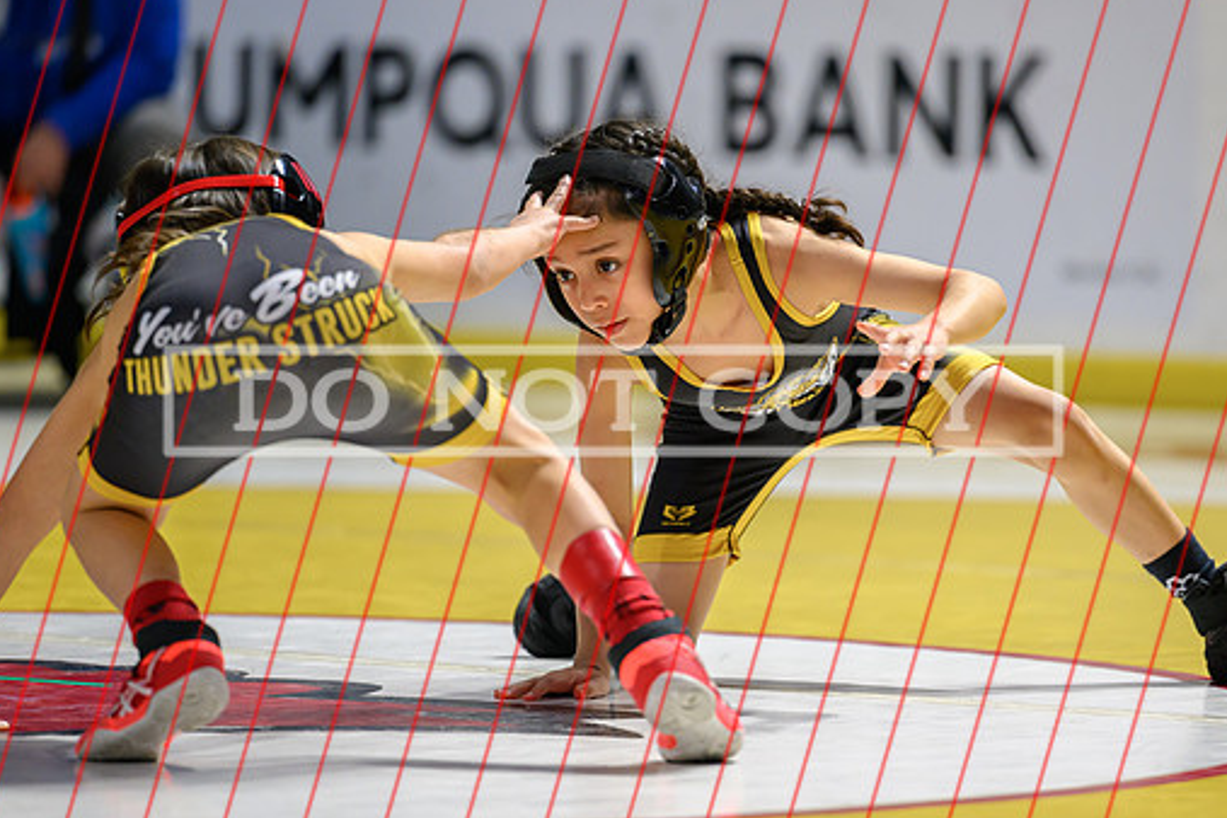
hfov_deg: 7.9
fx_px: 8929
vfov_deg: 5.2
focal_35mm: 262
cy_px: 355
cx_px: 623
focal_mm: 200
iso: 2200
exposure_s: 1/800
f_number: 2.8
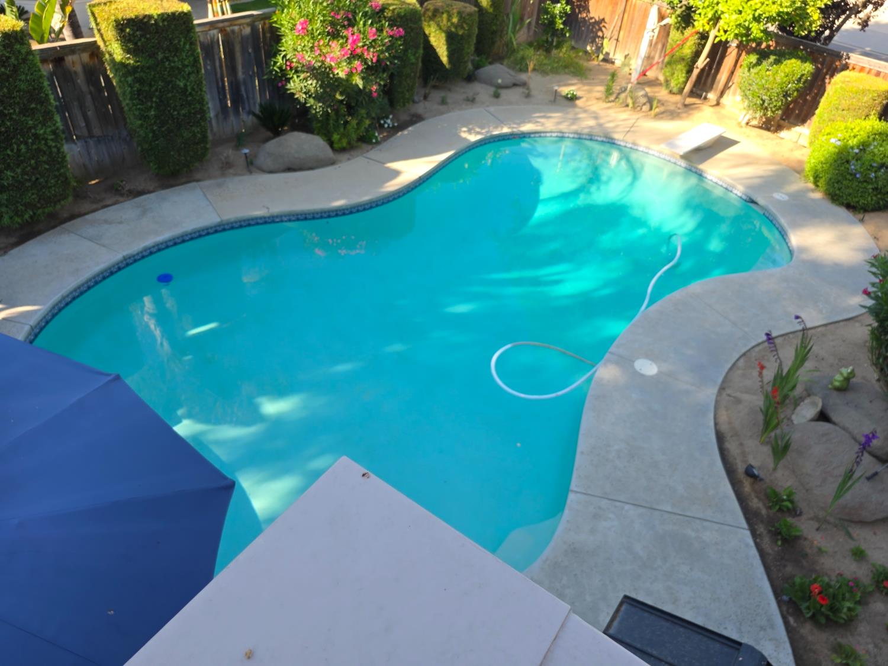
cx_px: 444
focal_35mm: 23
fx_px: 590
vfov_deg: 58.9
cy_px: 333
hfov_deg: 73.9
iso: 25
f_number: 1.7
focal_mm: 6.25
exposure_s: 1/359
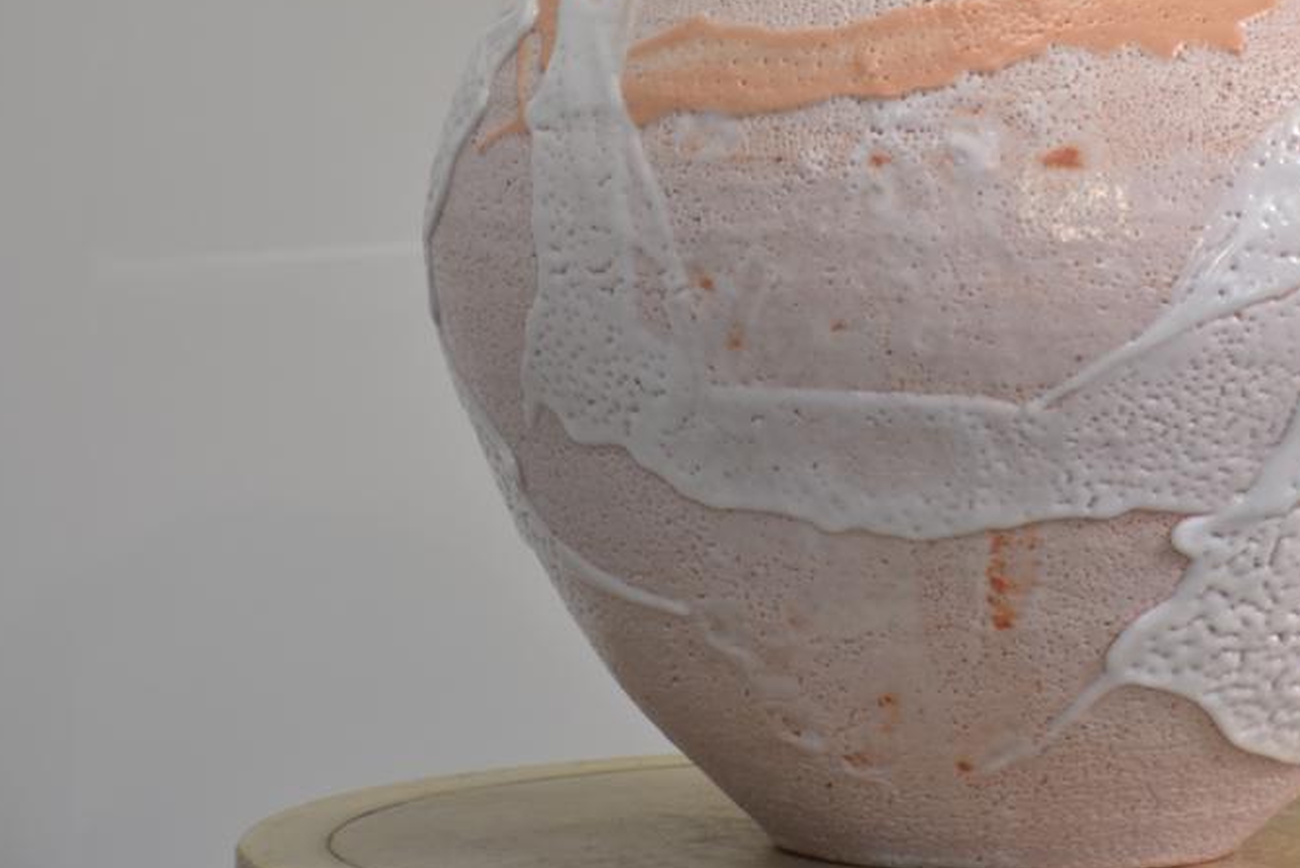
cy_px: 244
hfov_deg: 9.4
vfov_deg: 6.3
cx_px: 950
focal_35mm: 219
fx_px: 7911
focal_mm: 90
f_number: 5.3
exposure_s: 1/30
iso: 400
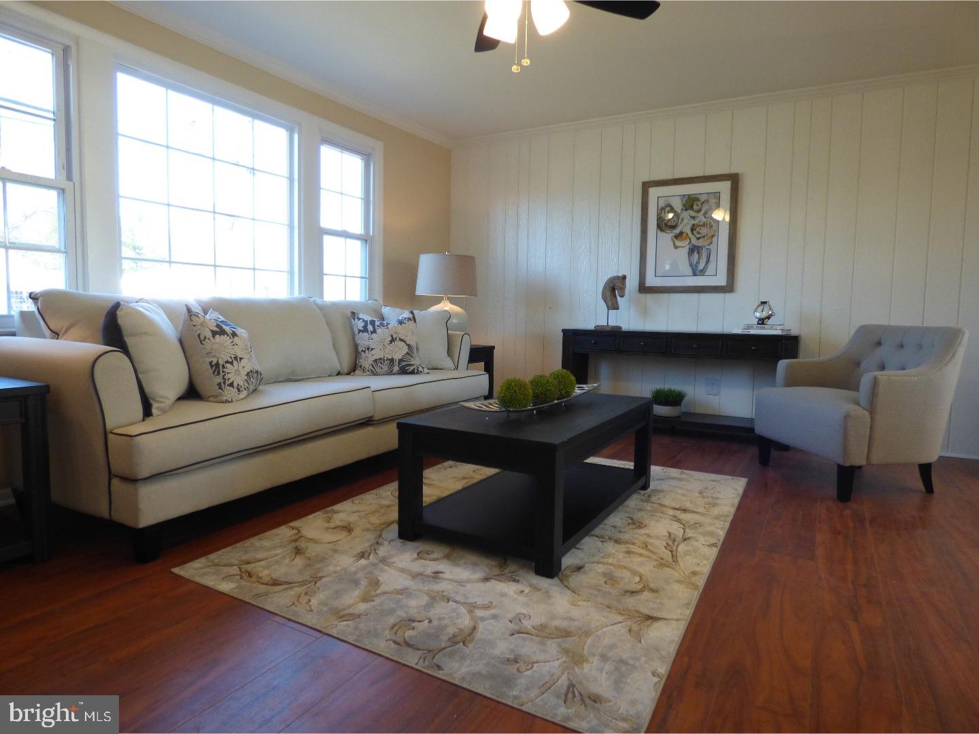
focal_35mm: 20
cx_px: 490
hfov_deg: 81.7
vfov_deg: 66.0
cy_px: 367
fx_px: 566
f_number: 2.8
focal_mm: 3.58
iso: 200
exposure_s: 1/80
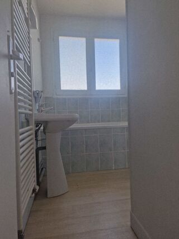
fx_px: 159
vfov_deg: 73.9
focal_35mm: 23
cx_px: 90
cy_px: 120
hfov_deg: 58.9
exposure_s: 1/180
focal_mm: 6.4
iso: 50
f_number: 1.8
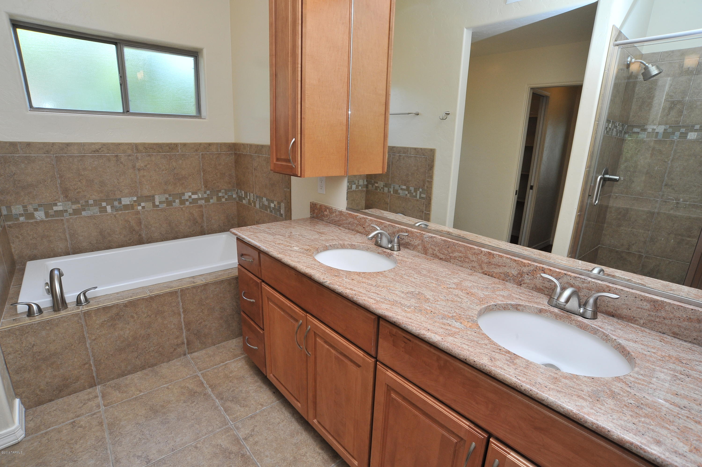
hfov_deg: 90.0
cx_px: 351
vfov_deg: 67.3
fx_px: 351
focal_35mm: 18
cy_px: 234
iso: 1000
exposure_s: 1/60
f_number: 16
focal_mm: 18
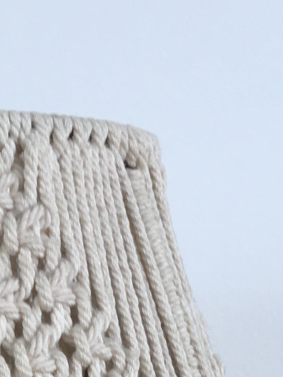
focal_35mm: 121
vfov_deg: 14.9
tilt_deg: -16.3
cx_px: -58
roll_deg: +1.9
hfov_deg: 12.0
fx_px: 1318
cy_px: 597
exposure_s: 1/50
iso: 32
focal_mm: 4.15
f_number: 2.2
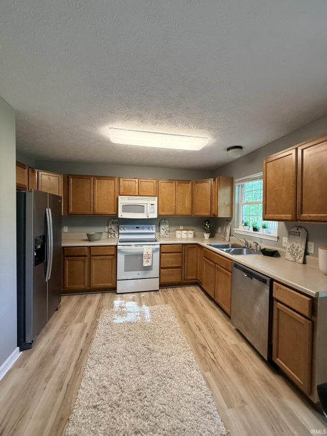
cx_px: 164
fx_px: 176
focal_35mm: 14
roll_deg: -0.8
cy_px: 218
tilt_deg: -1.5
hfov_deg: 85.7
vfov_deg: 102.1
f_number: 2.2
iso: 250
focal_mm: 2.22
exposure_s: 1/120
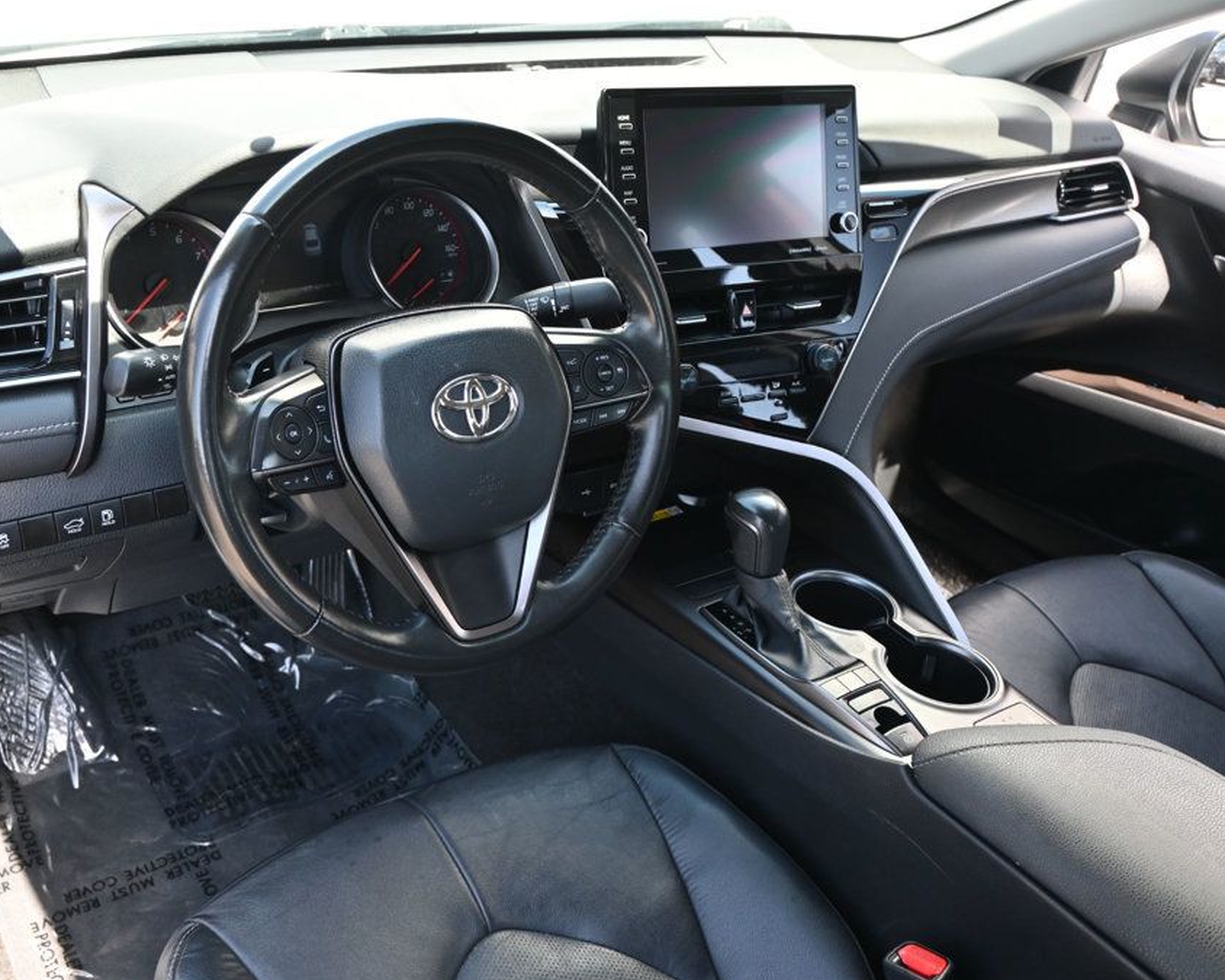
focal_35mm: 33
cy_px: 494
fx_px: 1207
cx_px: 525
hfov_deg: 53.6
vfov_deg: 44.2
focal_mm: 19.5
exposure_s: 1/125
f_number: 3.8
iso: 450
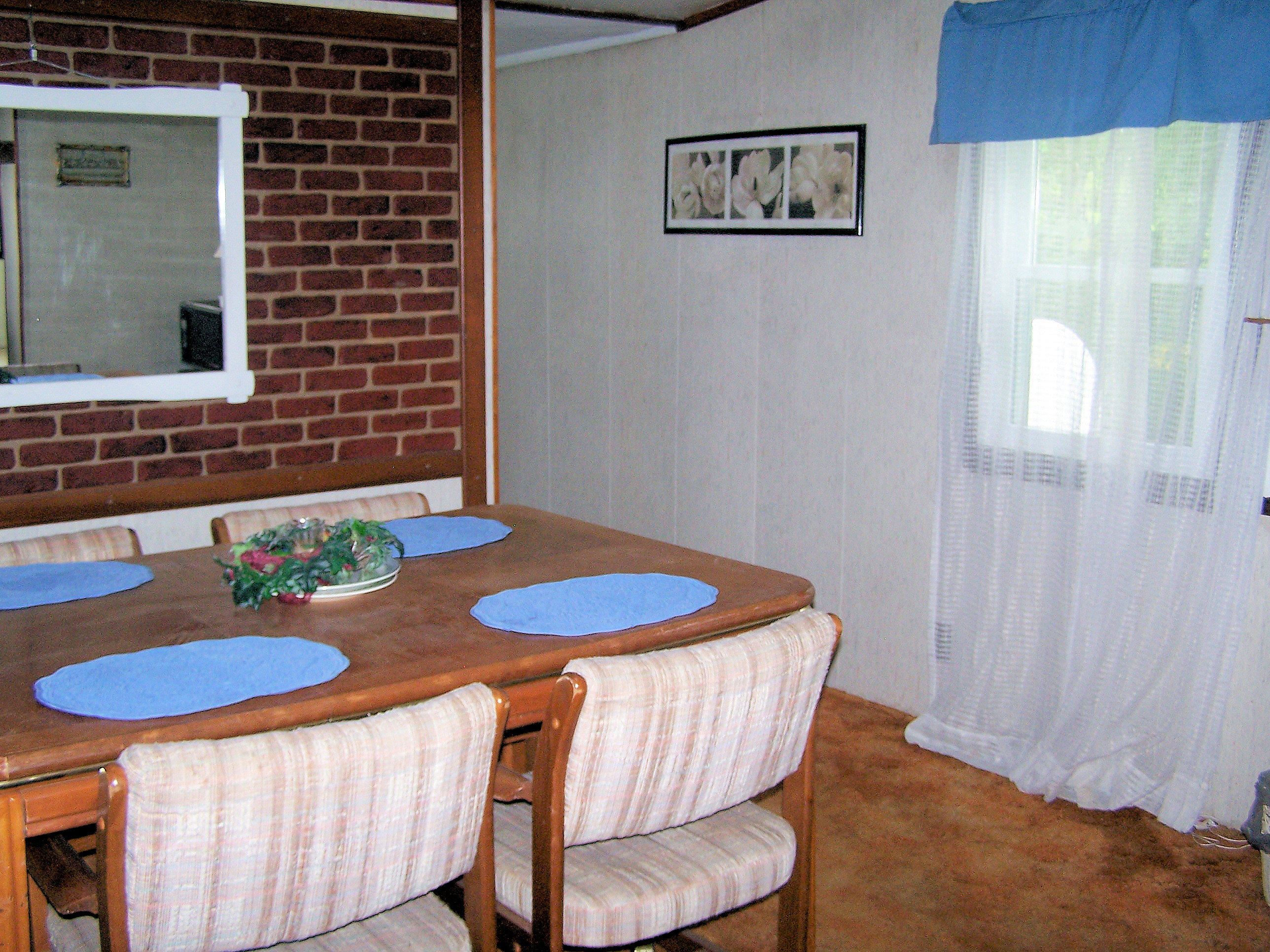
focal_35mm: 38
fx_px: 1394
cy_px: 476
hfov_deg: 49.0
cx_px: 635
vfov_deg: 37.7
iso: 140
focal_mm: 6.3
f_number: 2.8
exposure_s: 1/60
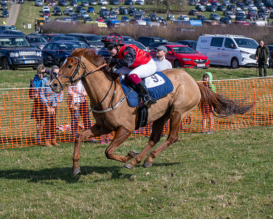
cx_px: 222
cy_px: 102
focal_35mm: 108
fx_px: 874
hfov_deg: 17.6
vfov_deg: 14.2
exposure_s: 1/1600
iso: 200
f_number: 5
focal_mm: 70
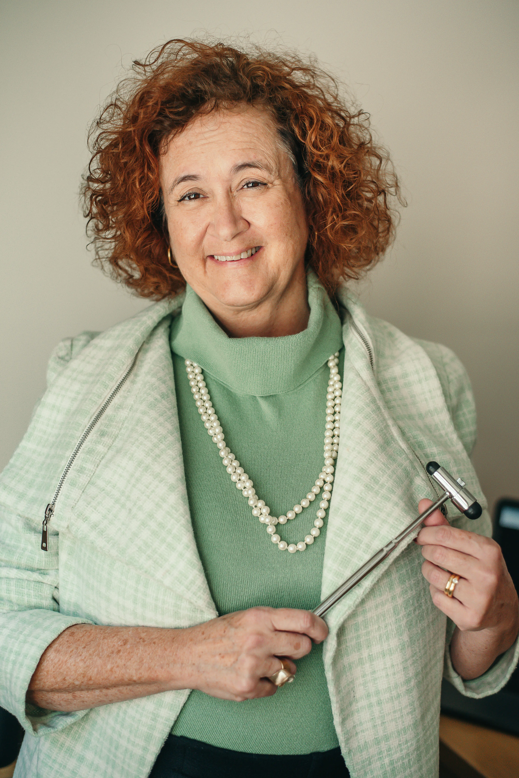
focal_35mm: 50
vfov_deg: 39.6
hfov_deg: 27.0
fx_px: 1080
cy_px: 389
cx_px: 260
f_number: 2.5
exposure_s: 1/1000
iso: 500
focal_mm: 50
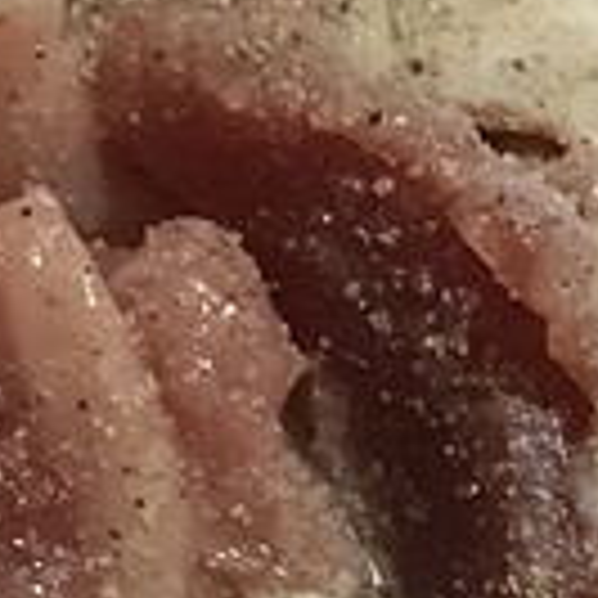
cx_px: -252
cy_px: 1124
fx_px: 4378
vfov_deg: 7.5
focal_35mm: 224
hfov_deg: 7.7
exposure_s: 1/17
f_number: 1.8
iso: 64
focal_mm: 3.99
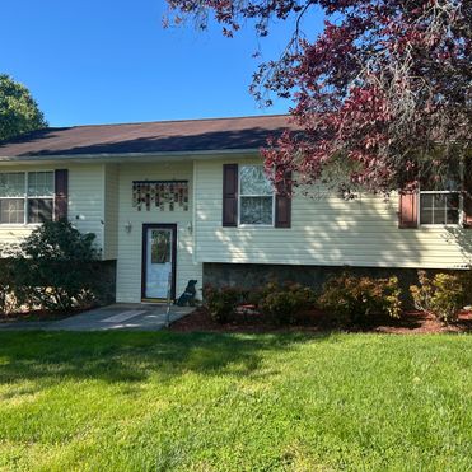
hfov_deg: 52.5
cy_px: 236
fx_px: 478
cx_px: 235
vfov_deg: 52.5
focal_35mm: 31
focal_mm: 5.7
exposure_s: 1/1468
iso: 50
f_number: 1.5
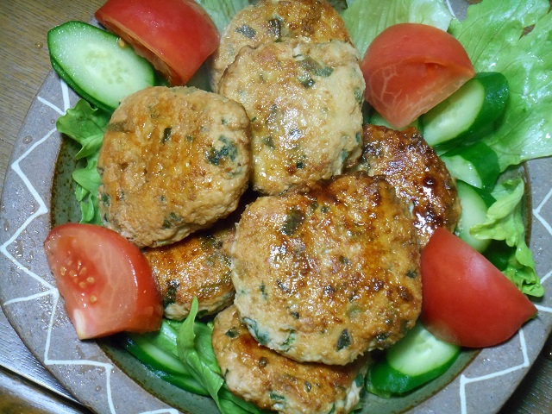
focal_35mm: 105
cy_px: 207
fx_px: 1674
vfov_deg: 14.1
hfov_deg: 18.7
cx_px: 276
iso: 800
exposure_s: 1/15
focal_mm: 18.8
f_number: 5.1
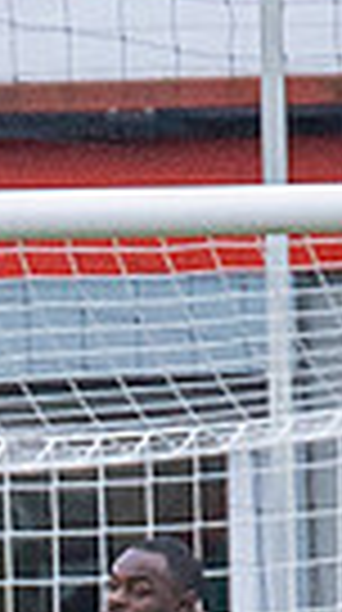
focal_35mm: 3199
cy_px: 569
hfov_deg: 0.4
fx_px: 51831
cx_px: -1253
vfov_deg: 0.7
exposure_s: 1/1250
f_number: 2.8
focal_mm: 300
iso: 2000
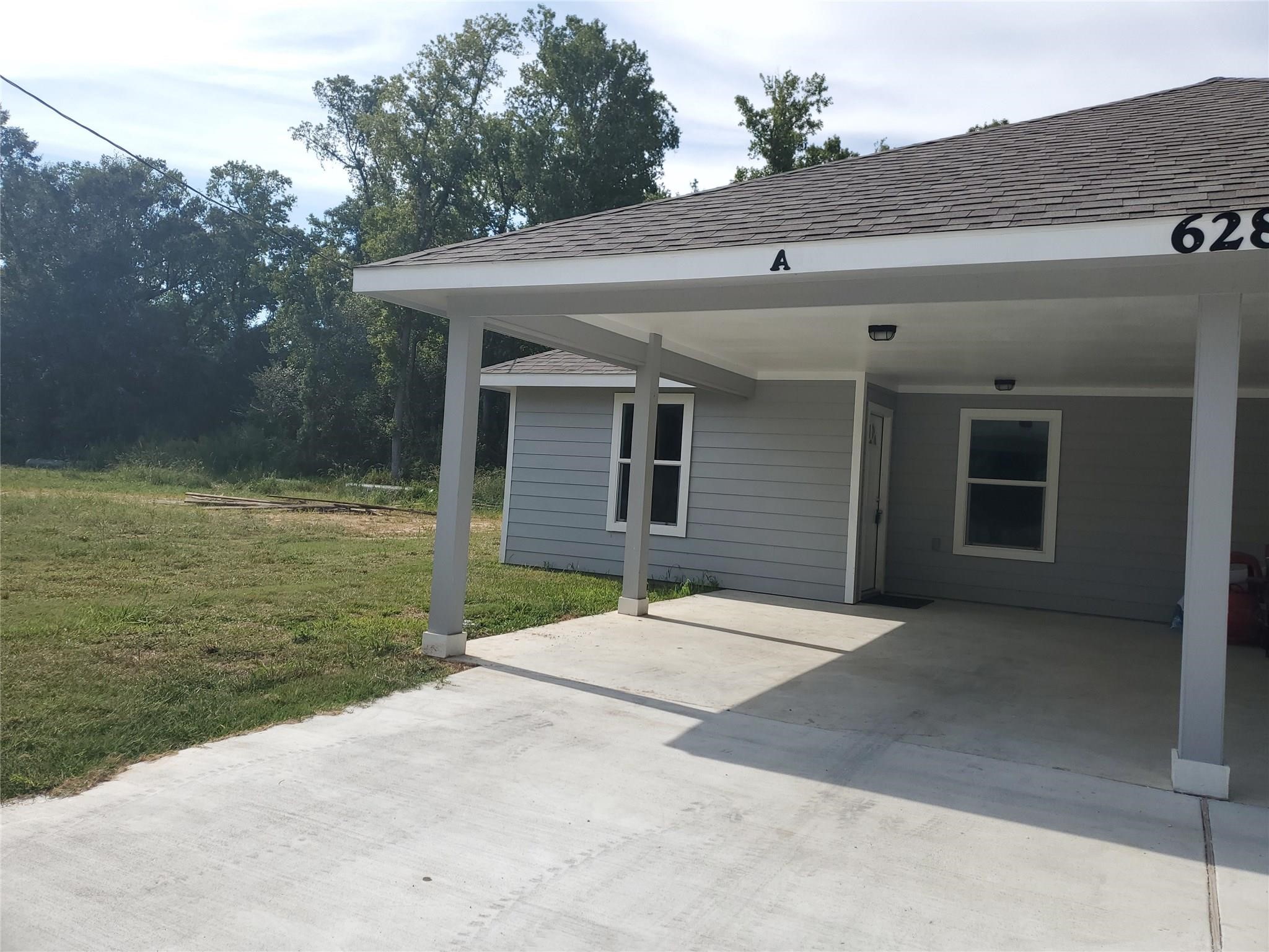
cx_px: 634
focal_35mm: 26
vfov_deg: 53.1
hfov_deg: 67.3
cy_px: 476
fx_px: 953
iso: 50
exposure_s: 1/2968
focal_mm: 4.3
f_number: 1.5
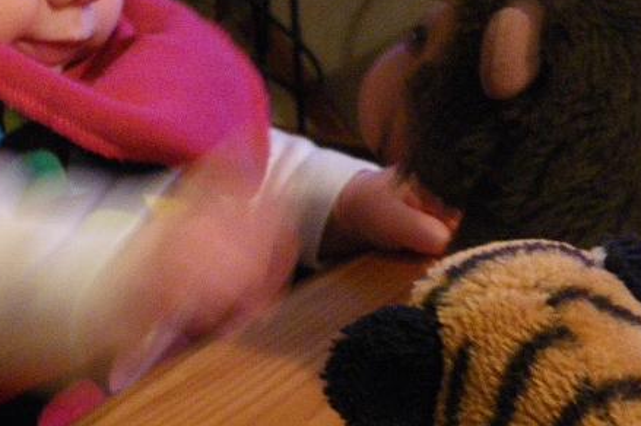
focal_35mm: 102
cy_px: -16
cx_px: -23
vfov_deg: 13.2
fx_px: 1815
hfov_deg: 19.4
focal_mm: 7.5
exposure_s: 1/13
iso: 400
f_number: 4.2
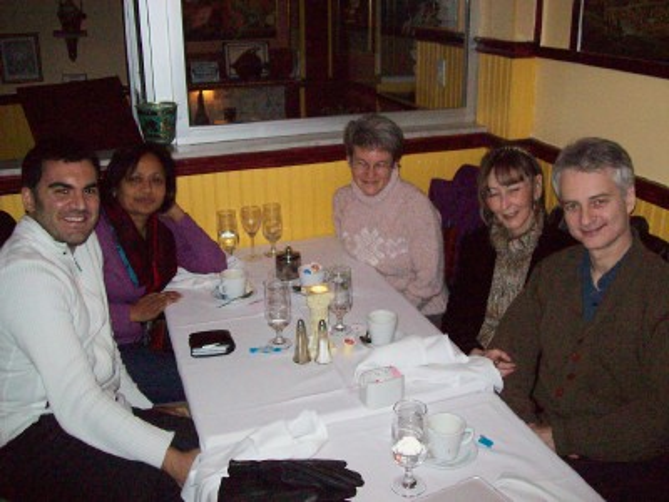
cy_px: 251
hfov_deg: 51.4
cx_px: 334
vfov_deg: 39.7
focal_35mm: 36
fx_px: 696
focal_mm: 6
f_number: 2.7
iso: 400
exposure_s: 1/128
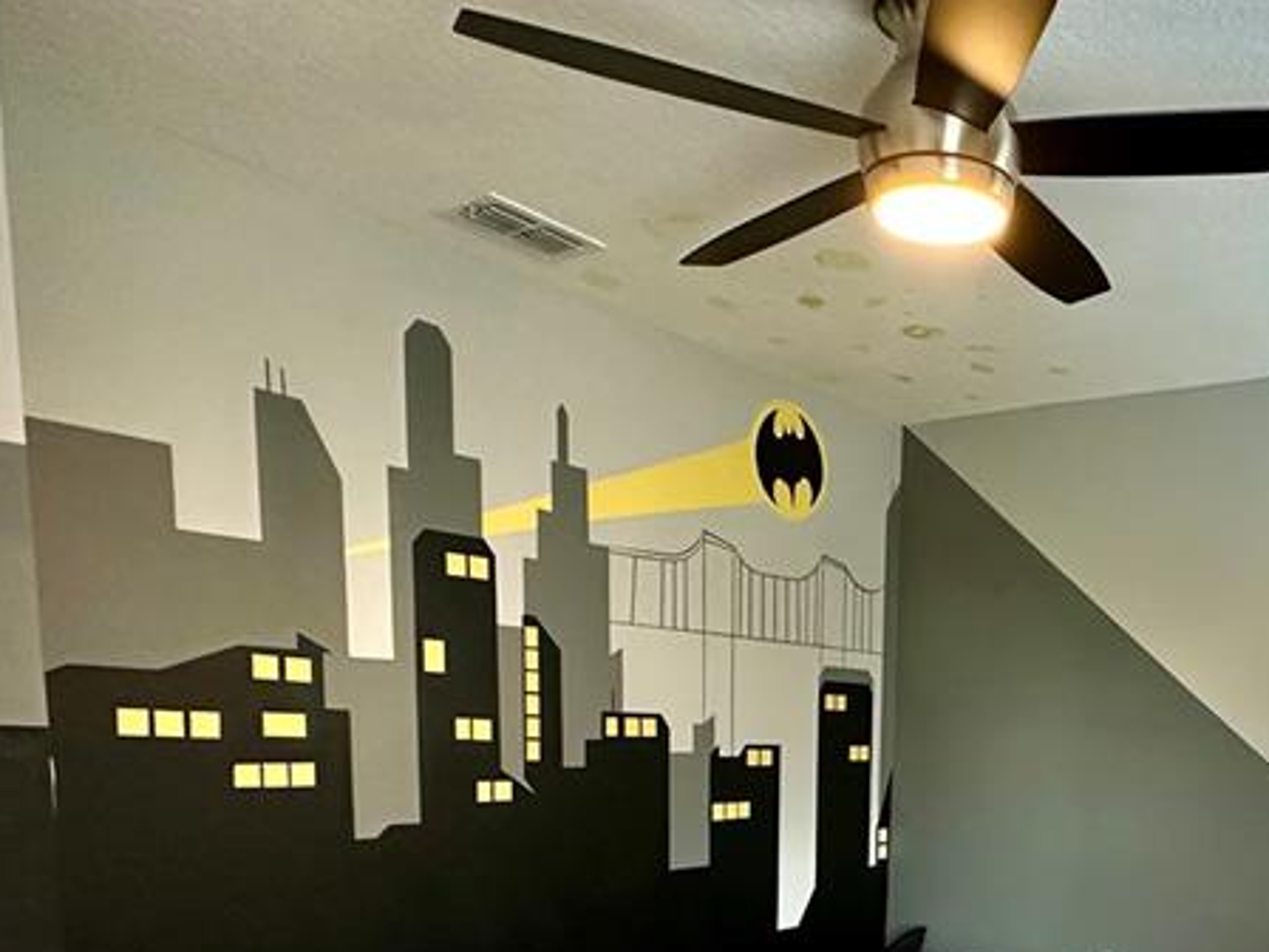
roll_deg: -2.5
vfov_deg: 40.1
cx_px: 1017
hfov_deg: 53.0
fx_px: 1173
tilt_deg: -8.7
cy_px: 898
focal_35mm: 32
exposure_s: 1/60
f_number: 2.2
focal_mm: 2.22
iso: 400
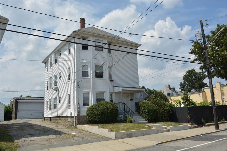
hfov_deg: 61.9
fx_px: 189
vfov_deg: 43.6
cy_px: 76
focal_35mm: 30
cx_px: 114
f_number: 8
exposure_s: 1/400
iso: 100
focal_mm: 20
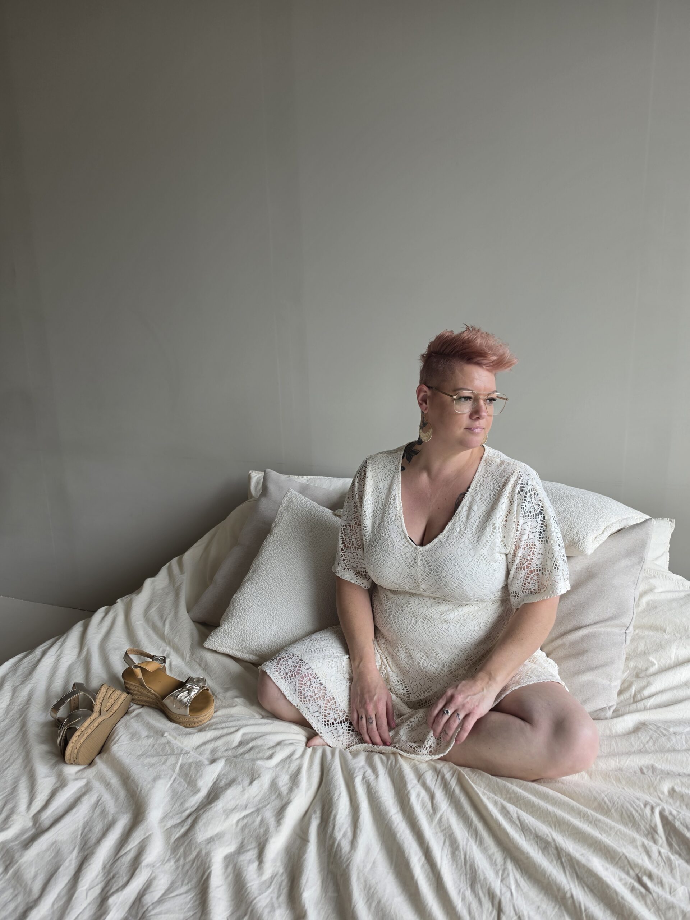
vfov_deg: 73.9
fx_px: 611
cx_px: 345
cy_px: 460
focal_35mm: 23
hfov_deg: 58.9
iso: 40
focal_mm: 6.5
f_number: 1.4
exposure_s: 1/180
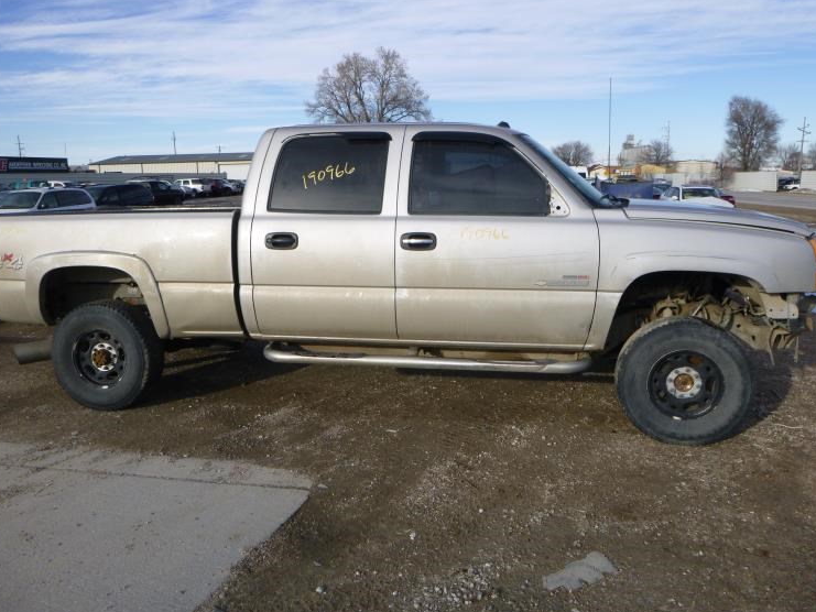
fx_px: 637
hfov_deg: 65.3
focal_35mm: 27
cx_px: 406
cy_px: 288
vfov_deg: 51.3
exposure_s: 1/500
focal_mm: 4.5
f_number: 3.9
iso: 100
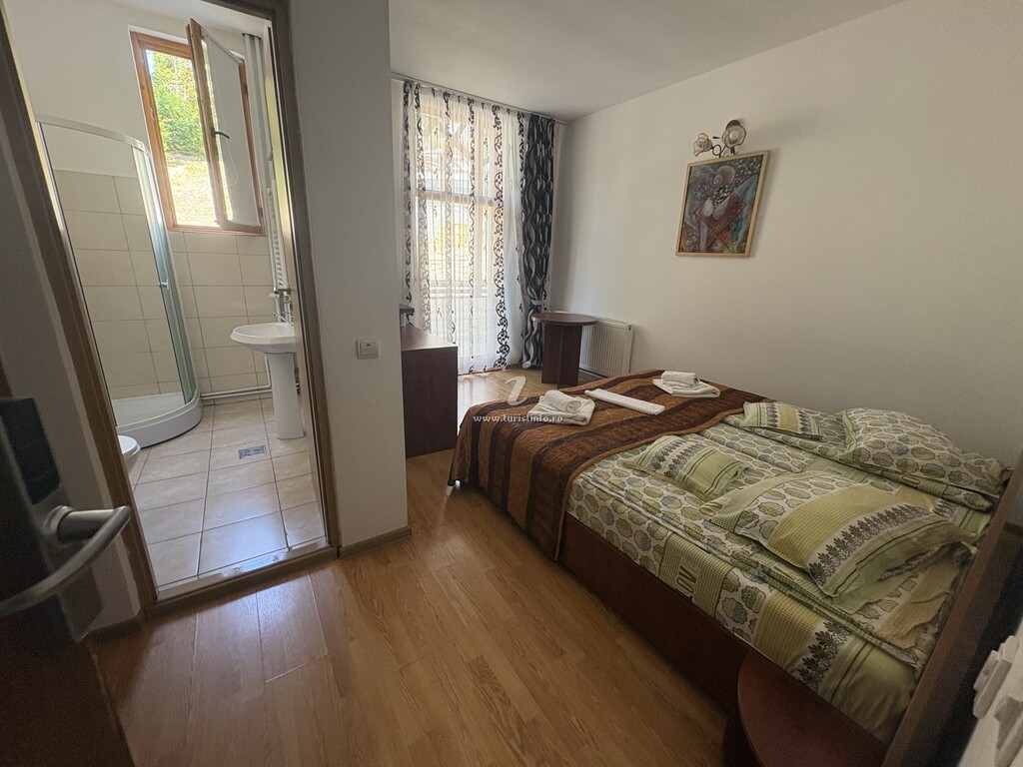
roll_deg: -1.8
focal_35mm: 14
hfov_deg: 102.1
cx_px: 512
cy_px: 384
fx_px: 414
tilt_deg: -16.2
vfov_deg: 85.7
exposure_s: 1/60
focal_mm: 2.22
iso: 250
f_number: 2.2
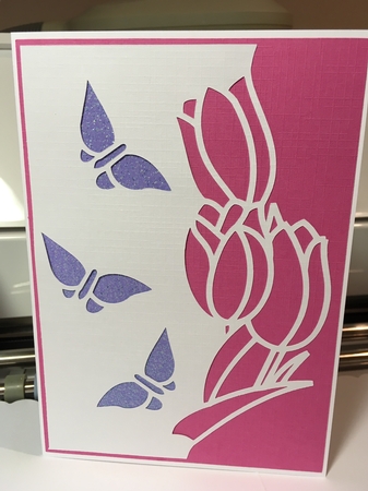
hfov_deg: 48.2
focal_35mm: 29
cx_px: 184
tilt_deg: -13.1
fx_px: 411
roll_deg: +1.9
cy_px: 246
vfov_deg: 61.7
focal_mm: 4.15
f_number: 2.2
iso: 25
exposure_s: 1/33
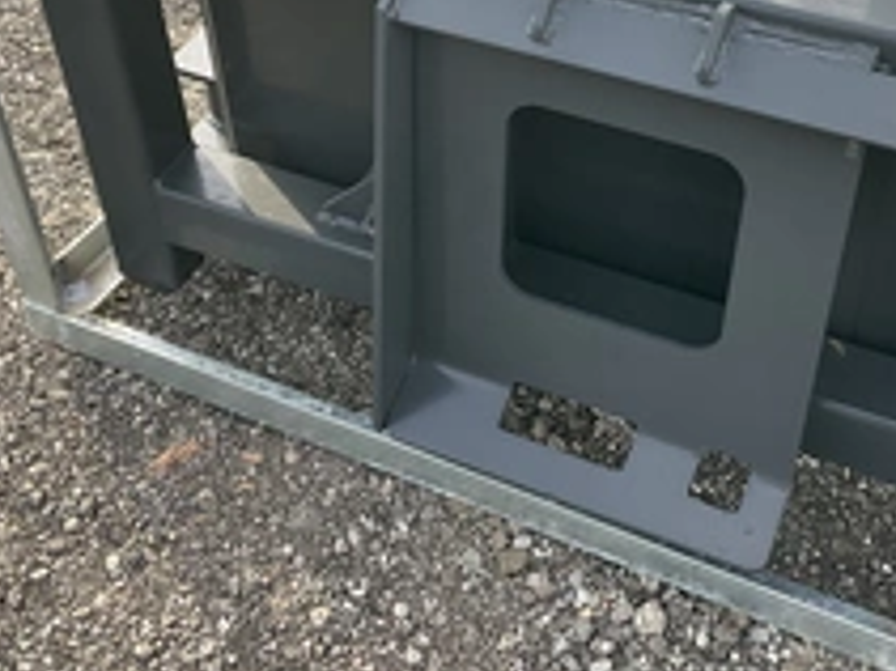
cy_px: 149
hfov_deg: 34.8
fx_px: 1423
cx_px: 535
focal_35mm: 55
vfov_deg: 26.1
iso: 25
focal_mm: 3
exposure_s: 1/122
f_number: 1.8
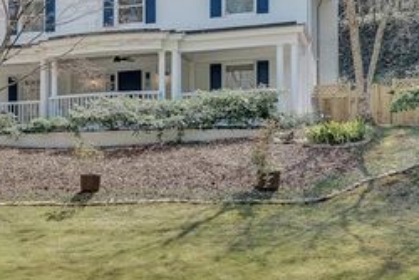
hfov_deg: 35.4
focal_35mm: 52
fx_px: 606
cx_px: 25
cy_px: 85
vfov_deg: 25.8
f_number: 8
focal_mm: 26
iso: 100
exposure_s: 1/320
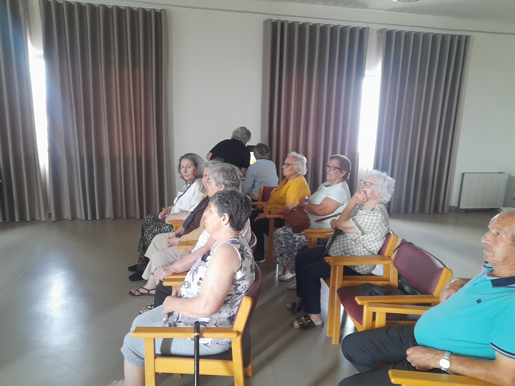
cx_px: 258
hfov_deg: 69.4
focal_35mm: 25
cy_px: 193
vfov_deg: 54.9
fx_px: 372
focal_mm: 4.6
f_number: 2
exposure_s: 1/33
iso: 250
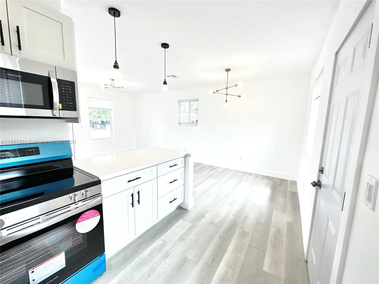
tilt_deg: -8.2
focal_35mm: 14
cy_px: 142
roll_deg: -1.8
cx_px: 190
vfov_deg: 85.7
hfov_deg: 102.1
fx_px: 153
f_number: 2.2
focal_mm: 2.22
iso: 160
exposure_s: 1/120
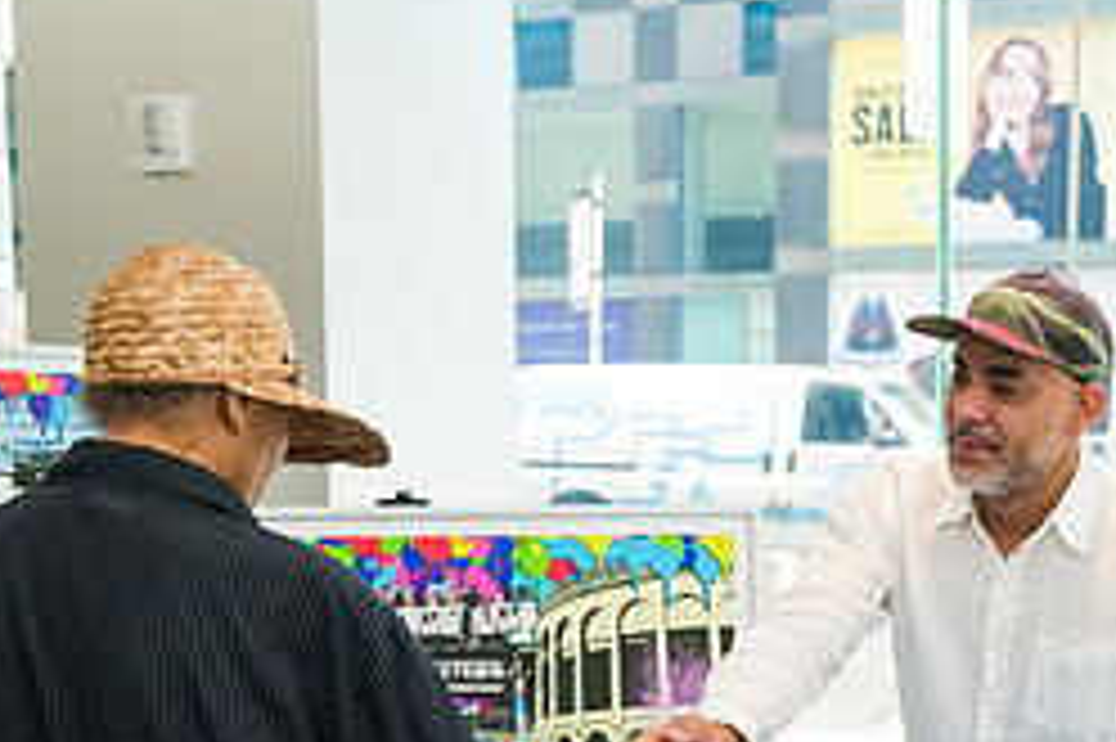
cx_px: 746
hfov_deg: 31.7
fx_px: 1952
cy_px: 680
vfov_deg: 21.0
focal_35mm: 63
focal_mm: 26.5
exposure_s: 1/160
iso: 200
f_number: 3.2
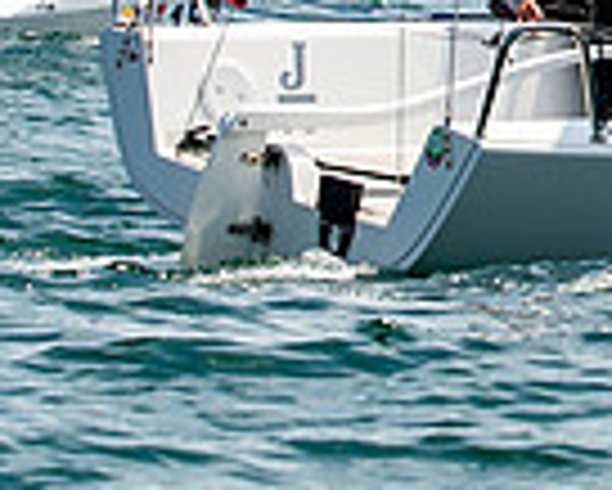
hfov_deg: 4.4
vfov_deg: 3.5
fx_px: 7921
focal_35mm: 437
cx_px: 896
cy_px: -167
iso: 250
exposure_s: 1/1600
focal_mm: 92
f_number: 5.6
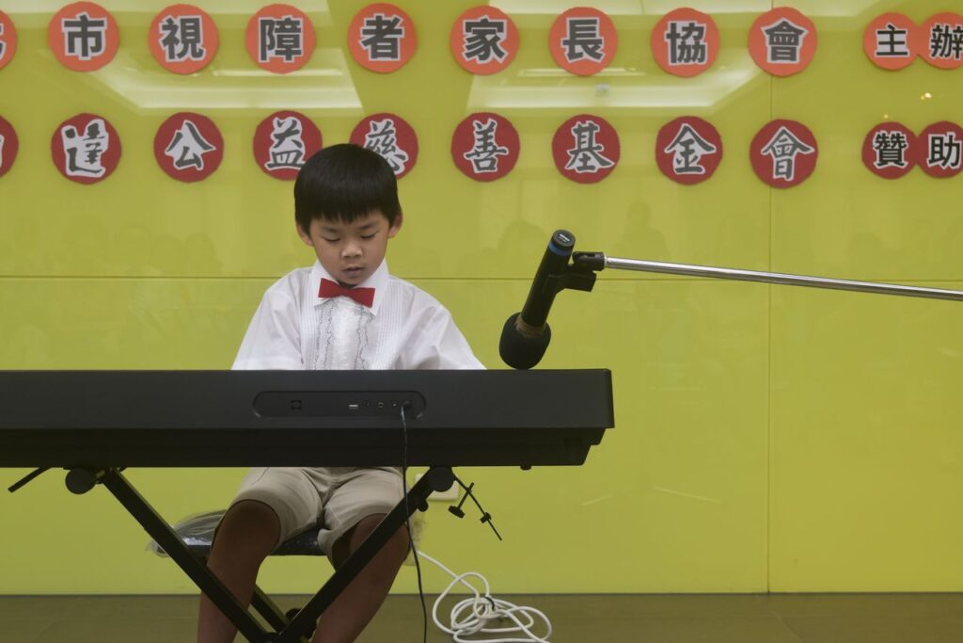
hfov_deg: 33.4
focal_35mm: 60
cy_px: 322
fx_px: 1605
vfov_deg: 22.6
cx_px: 482
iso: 400
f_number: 6.3
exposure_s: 1/20
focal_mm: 40
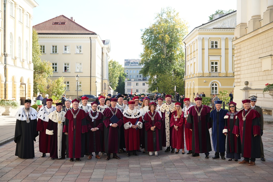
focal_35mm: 44
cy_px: 91
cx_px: 136
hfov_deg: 44.7
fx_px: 332
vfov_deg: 30.6
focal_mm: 43.8
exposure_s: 1/250
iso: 100
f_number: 4
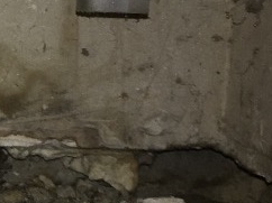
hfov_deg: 12.9
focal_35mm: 144
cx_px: -145
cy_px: 159
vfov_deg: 10.3
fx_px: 1130
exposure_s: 1/103
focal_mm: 4.15
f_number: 2.2
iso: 25
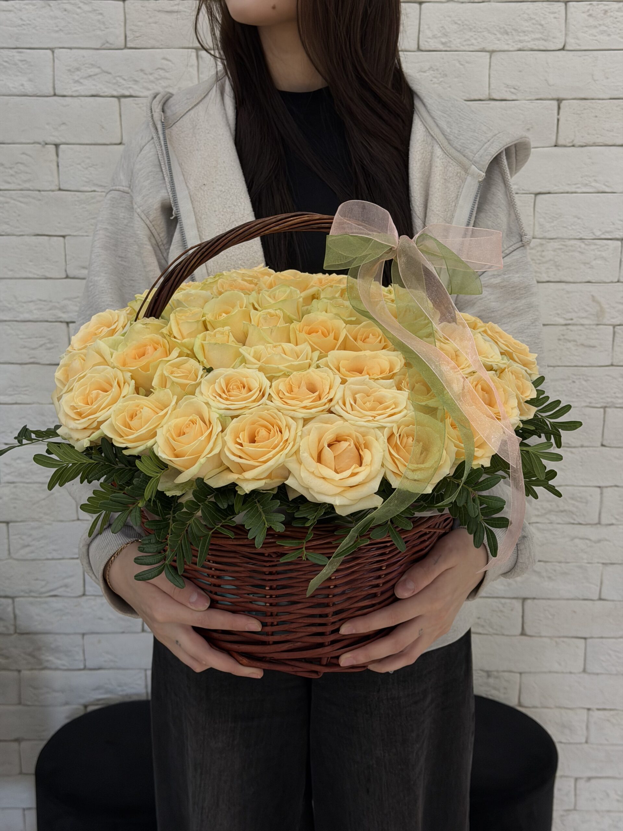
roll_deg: -0.8
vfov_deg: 39.7
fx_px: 1152
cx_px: 312
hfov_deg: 30.3
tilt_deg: -16.2
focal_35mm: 48
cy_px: 416
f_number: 1.78
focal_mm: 6.76
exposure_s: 1/100
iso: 80
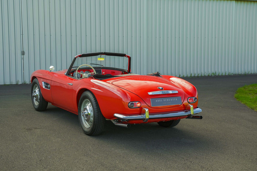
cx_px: 117
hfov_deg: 36.9
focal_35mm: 54
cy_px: 81
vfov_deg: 25.1
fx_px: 385
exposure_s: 1/200
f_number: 4.5
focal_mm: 44.8
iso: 160
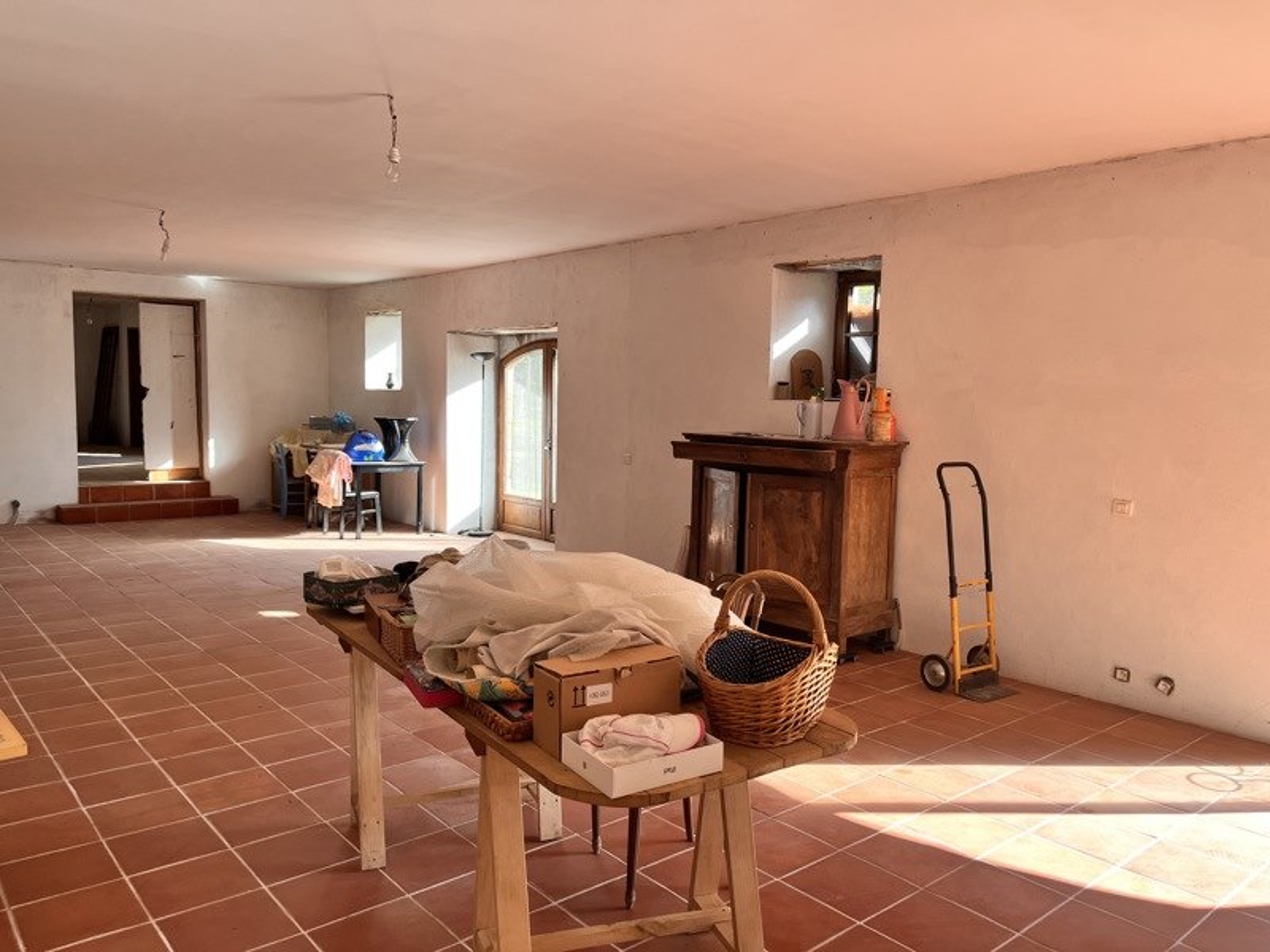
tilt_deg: -4.5
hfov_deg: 67.3
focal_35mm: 26
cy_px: 476
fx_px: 954
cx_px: 635
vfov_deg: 53.1
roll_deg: +0.5
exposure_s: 1/162
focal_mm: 5.1
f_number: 1.6
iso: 50
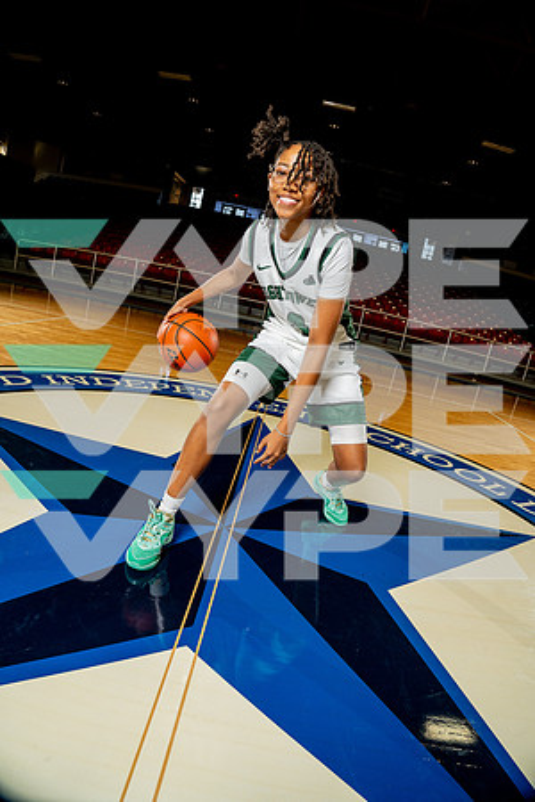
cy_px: 401
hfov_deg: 61.9
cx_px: 268
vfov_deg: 84.0
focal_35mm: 20
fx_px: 446
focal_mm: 20
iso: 640
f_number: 5.6
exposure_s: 1/250
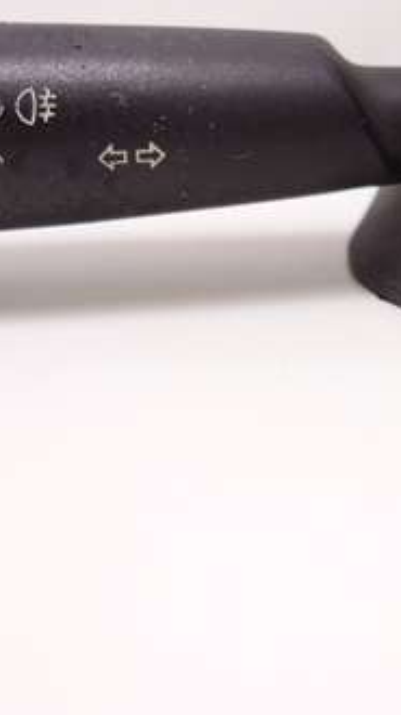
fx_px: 1383
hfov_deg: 16.4
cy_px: 187
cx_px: 332
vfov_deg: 28.6
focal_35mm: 73
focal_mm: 10.4
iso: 125
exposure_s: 1/100
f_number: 2
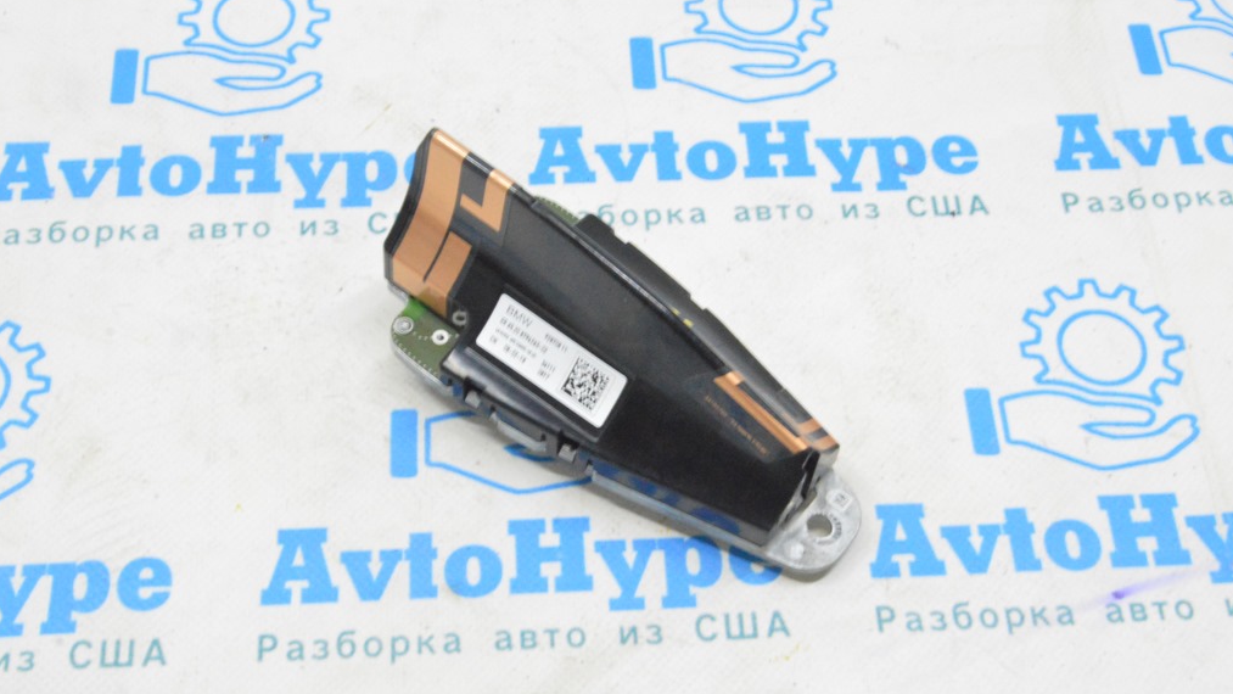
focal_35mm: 56
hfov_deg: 37.5
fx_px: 1816
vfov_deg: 21.6
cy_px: 389
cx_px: 618
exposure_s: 1/15
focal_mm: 35
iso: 6400
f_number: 20
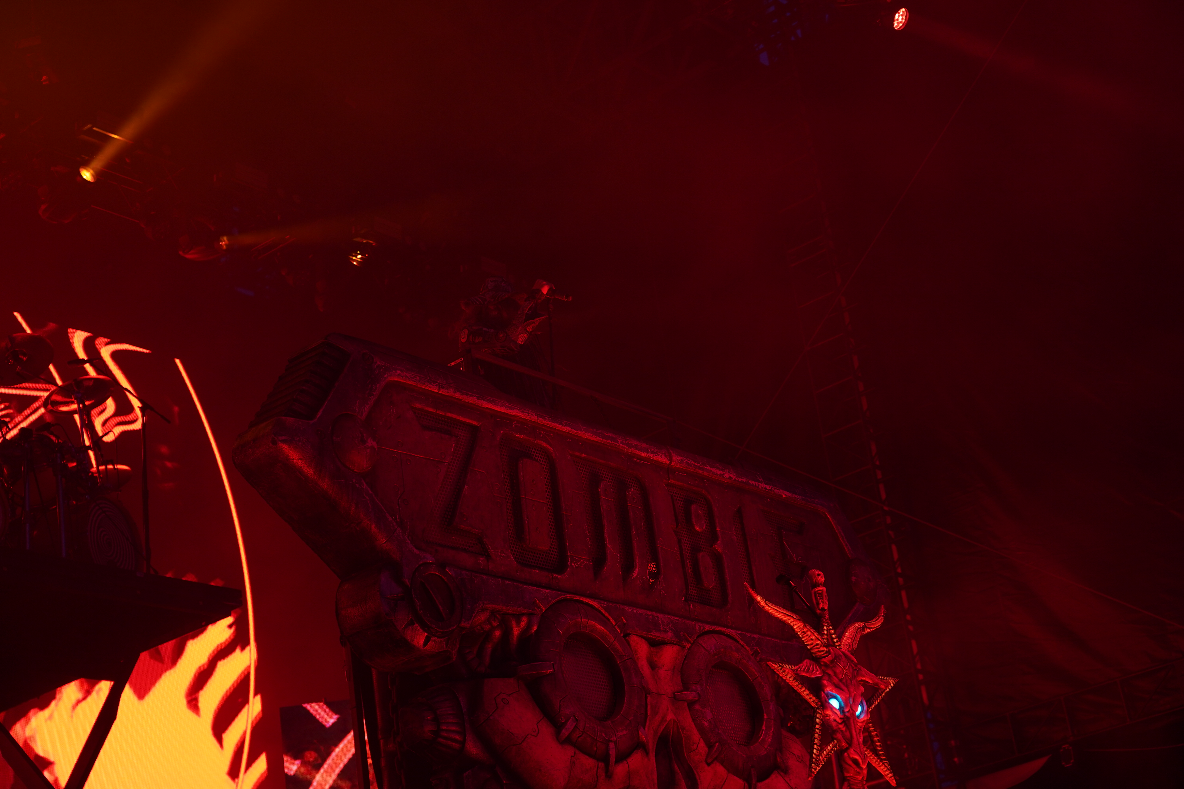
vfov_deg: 23.0
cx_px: 592
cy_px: 394
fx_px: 1940
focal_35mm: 59
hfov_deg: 33.9
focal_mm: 59
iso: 500
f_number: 4
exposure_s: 1/60
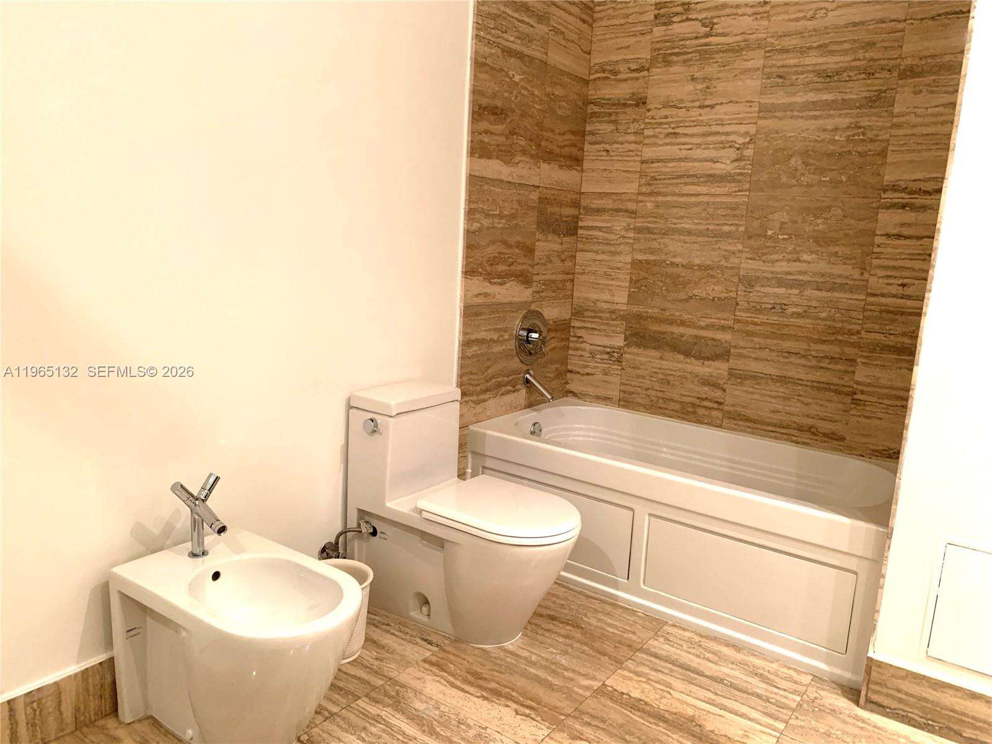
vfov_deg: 53.1
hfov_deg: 67.3
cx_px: 496
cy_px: 372
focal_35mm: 26
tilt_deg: -10.9
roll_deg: -2.9
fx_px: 745
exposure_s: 1/60
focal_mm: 4.25
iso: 320
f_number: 1.8
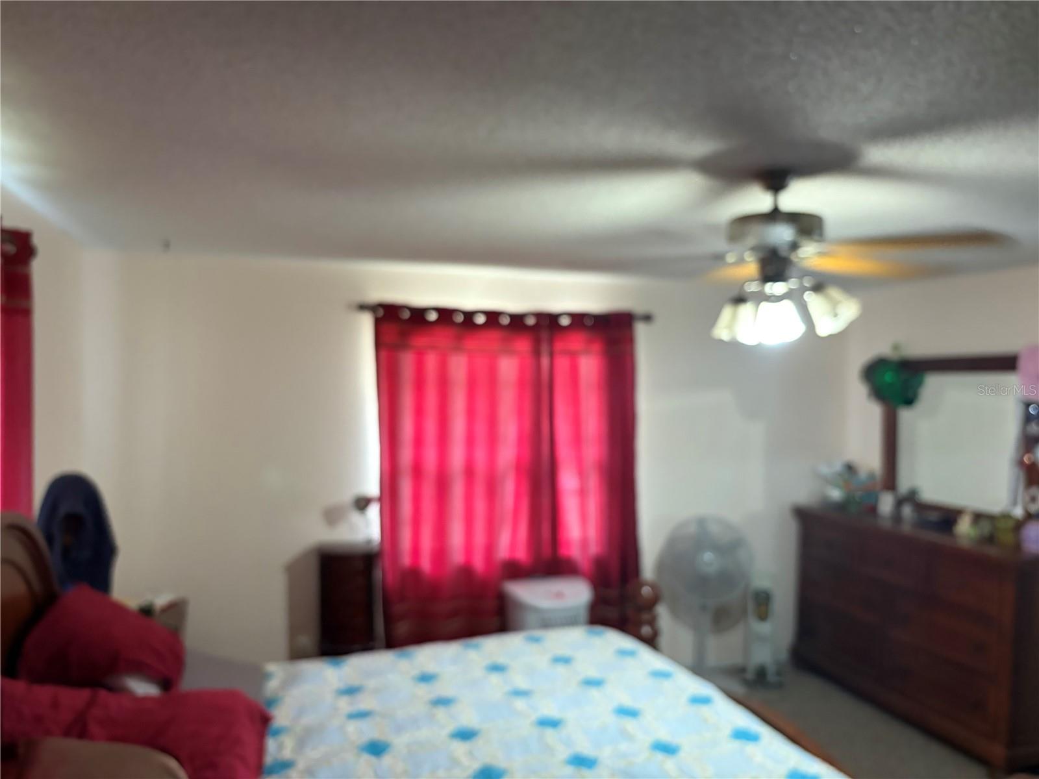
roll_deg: -1.2
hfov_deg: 67.3
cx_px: 520
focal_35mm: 26
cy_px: 390
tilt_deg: -1.4
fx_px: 780
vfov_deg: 53.1
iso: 640
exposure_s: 1/30
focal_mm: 5.96
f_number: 1.6
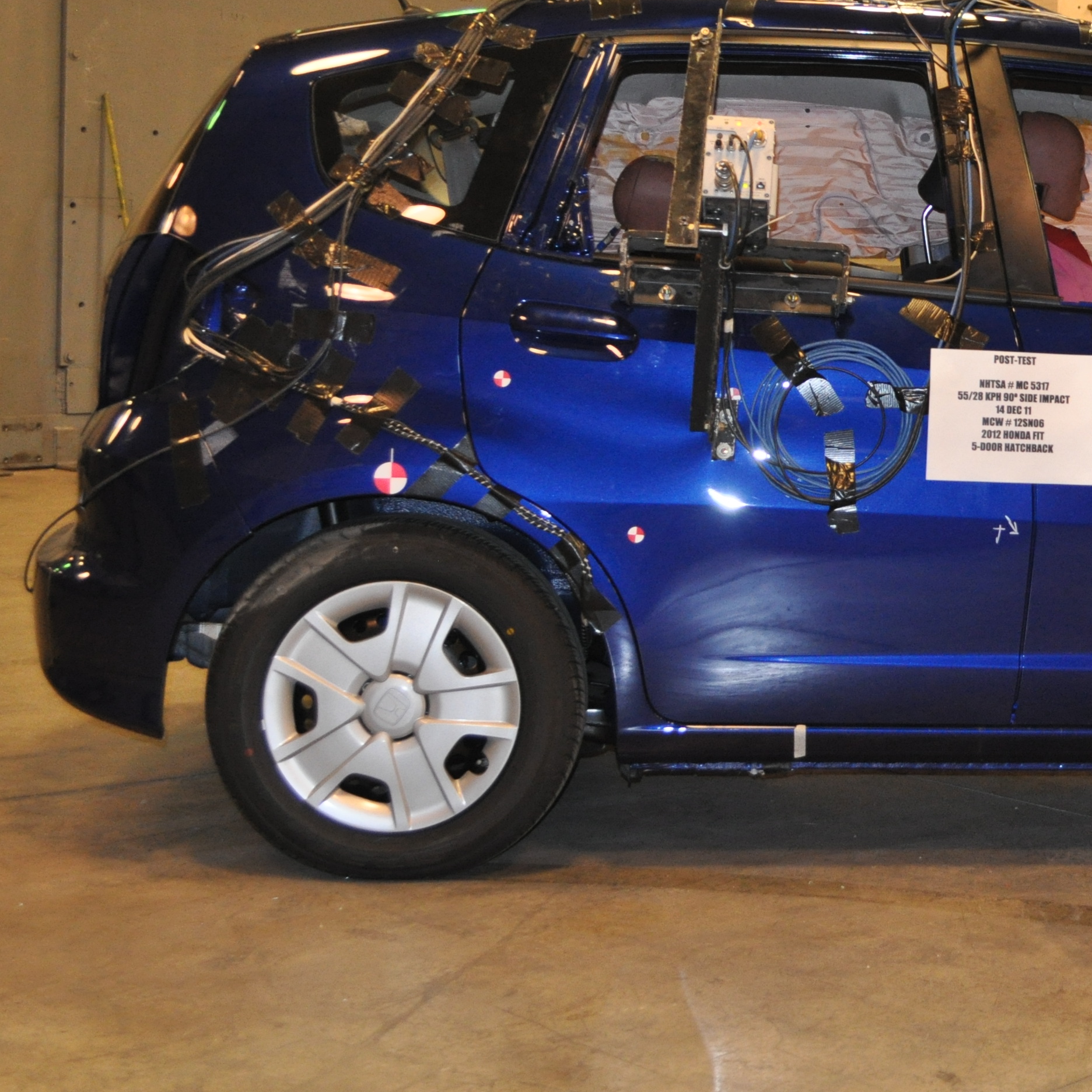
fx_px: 2498
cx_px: 1101
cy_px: 311
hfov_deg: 23.6
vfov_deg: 24.5
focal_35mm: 70
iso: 800
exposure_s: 1/60
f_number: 4
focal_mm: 24
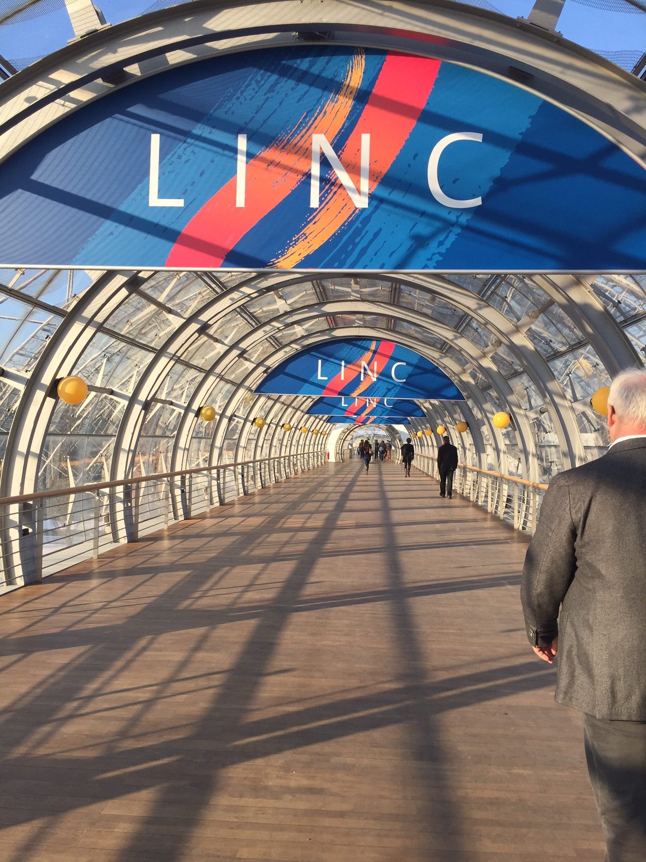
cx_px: 323
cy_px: 431
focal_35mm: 29
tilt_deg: +2.8
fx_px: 722
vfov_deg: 61.7
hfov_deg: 48.2
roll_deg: -1.5
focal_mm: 4.15
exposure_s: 1/807
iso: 32
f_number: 2.2
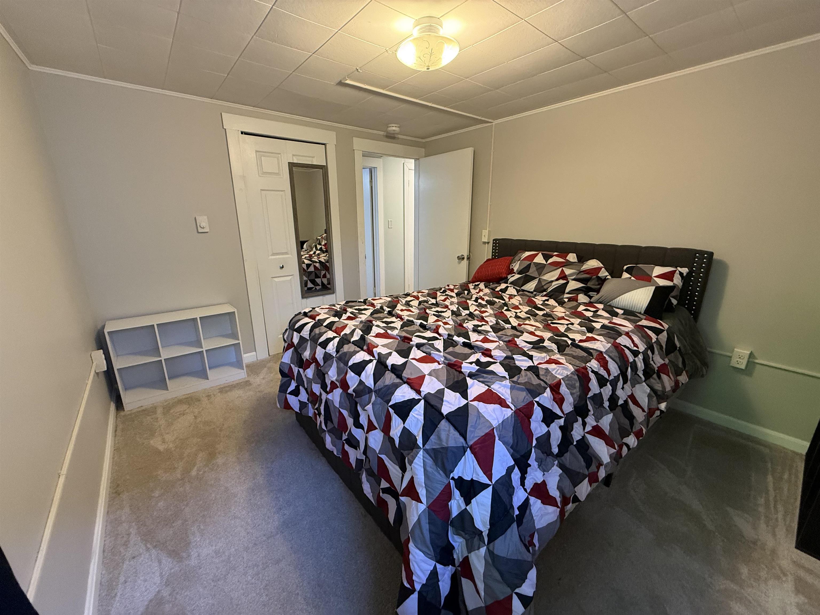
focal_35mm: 14
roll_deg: +0.0
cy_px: 308
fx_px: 332
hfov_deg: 102.1
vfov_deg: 85.7
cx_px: 410
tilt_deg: -15.5
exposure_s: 1/60
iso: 320
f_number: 2.2
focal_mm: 2.22
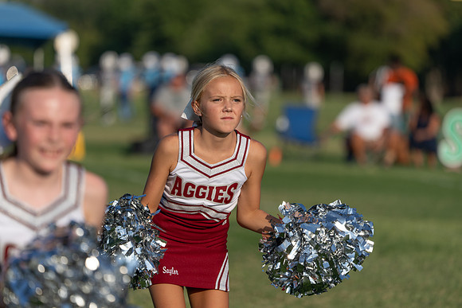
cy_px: 154
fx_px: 3928
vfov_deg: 4.5
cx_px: 231
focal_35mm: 306
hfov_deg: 6.7
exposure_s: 1/1250
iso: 100
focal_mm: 306
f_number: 5.6
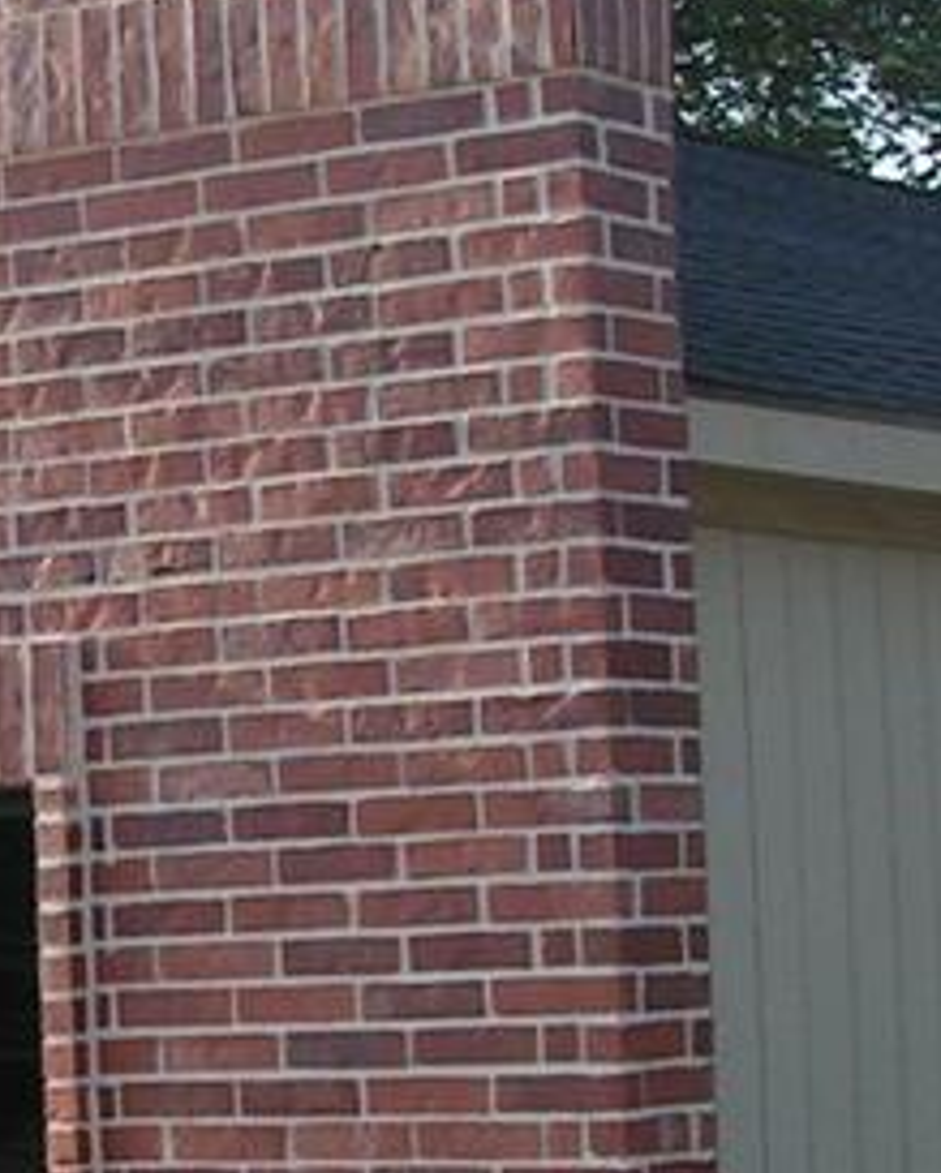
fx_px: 4831
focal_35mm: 139
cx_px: -494
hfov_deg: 10.7
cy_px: 765
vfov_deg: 13.8
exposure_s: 1/125
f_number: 5.6
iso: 50
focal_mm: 5.8
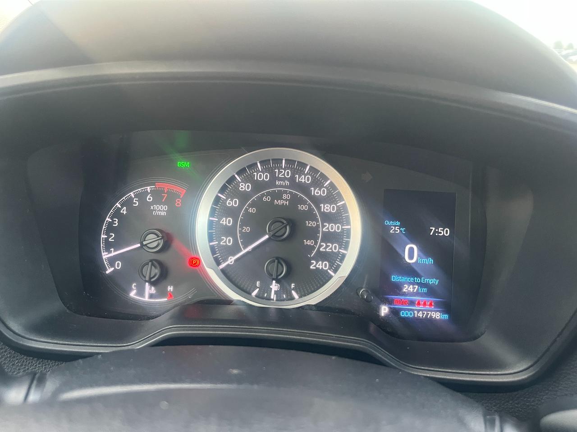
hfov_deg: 67.3
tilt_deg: -22.4
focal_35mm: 26
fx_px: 433
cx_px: 288
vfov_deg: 53.1
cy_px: 216
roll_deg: -1.6
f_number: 1.6
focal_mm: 5.1
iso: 500
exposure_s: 1/58
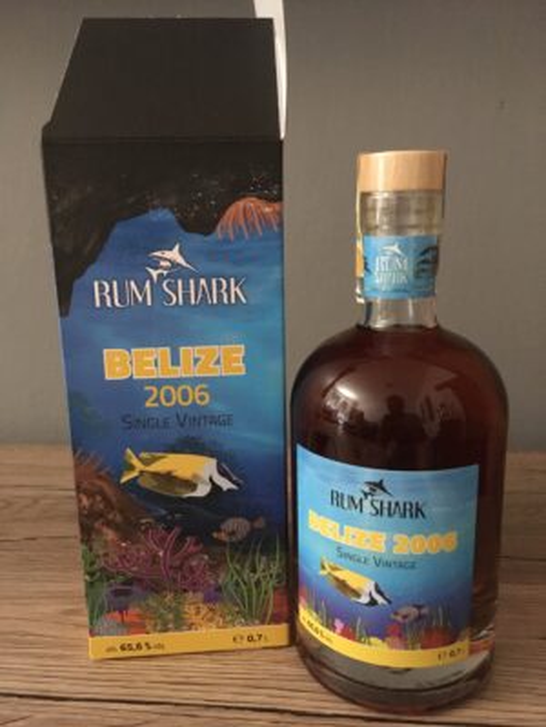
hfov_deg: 48.2
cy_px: 364
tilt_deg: -15.9
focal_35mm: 29
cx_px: 273
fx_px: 610
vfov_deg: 61.7
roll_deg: -0.3
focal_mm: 4.15
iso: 320
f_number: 2.2
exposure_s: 1/17
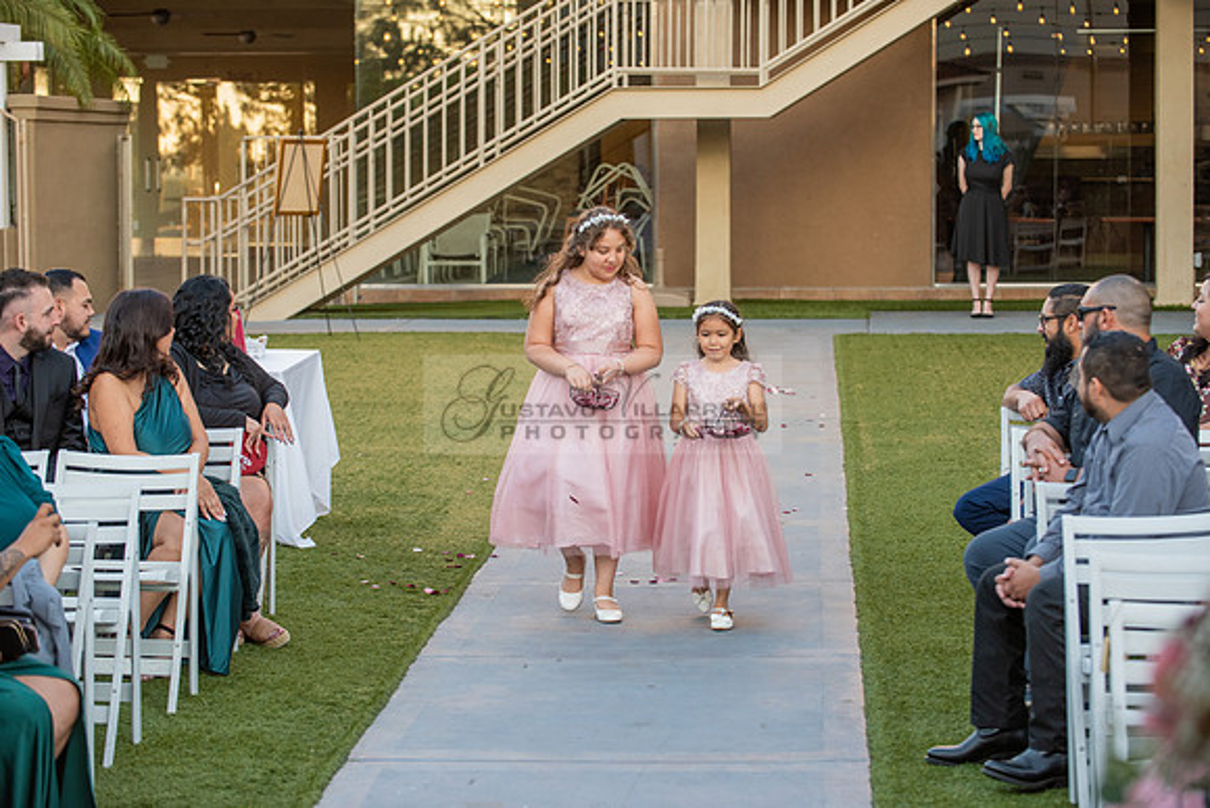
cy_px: 404
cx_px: 605
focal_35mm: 102
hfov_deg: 20.0
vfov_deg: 13.4
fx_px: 3429
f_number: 4
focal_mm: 102
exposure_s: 1/320
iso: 800
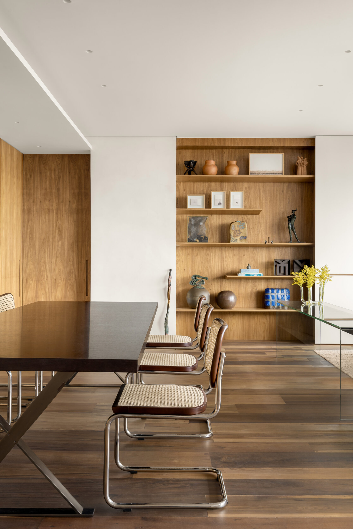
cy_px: 264
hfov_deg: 35.9
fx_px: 544
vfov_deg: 51.9
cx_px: 176
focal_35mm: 37
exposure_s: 6
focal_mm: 37
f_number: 11
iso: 160
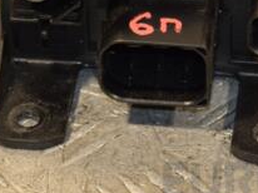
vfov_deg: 3.6
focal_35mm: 412
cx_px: 139
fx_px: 3067
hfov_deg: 4.8
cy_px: 14
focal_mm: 98
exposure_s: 1/80
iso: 800
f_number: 5.6
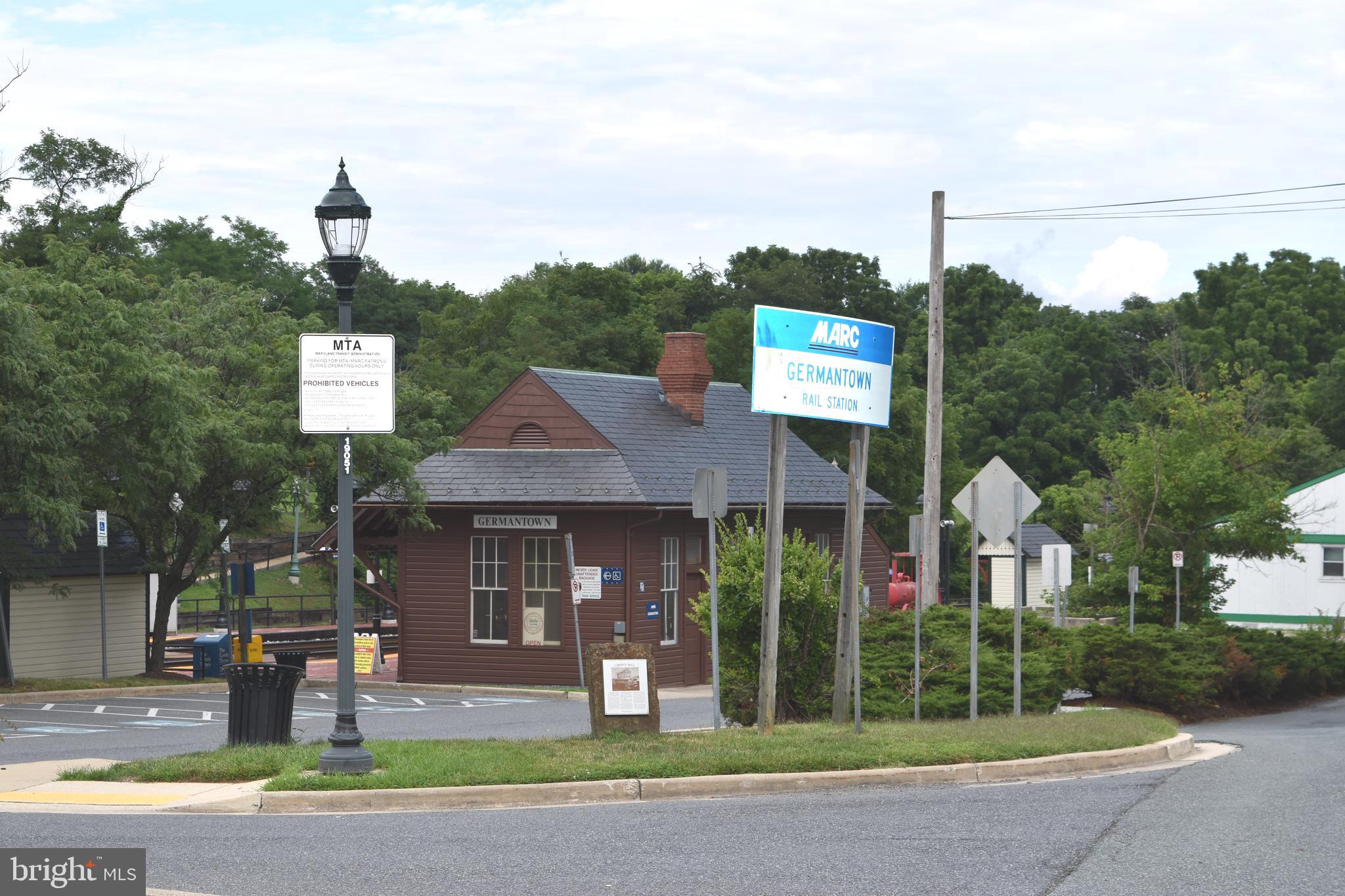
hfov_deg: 26.0
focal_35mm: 78
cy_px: 448
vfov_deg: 17.5
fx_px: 2914
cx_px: 672
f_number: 8
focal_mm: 52
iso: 100
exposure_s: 1/200
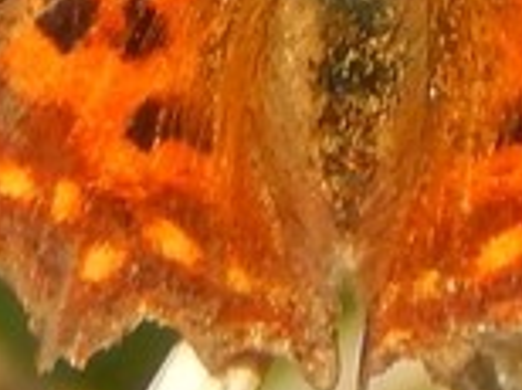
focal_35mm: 1919
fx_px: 28893
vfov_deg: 0.8
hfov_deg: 1.0
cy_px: -153
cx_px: 449
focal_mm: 62.2
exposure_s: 1/400
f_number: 5.7
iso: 125
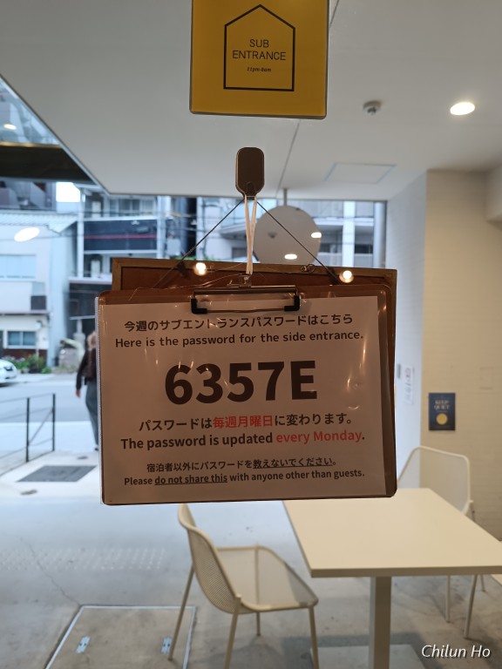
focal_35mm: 24
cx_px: 251
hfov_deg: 56.8
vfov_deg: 71.6
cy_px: 334
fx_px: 464
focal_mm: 6.14
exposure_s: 1/100
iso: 1127
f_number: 1.65
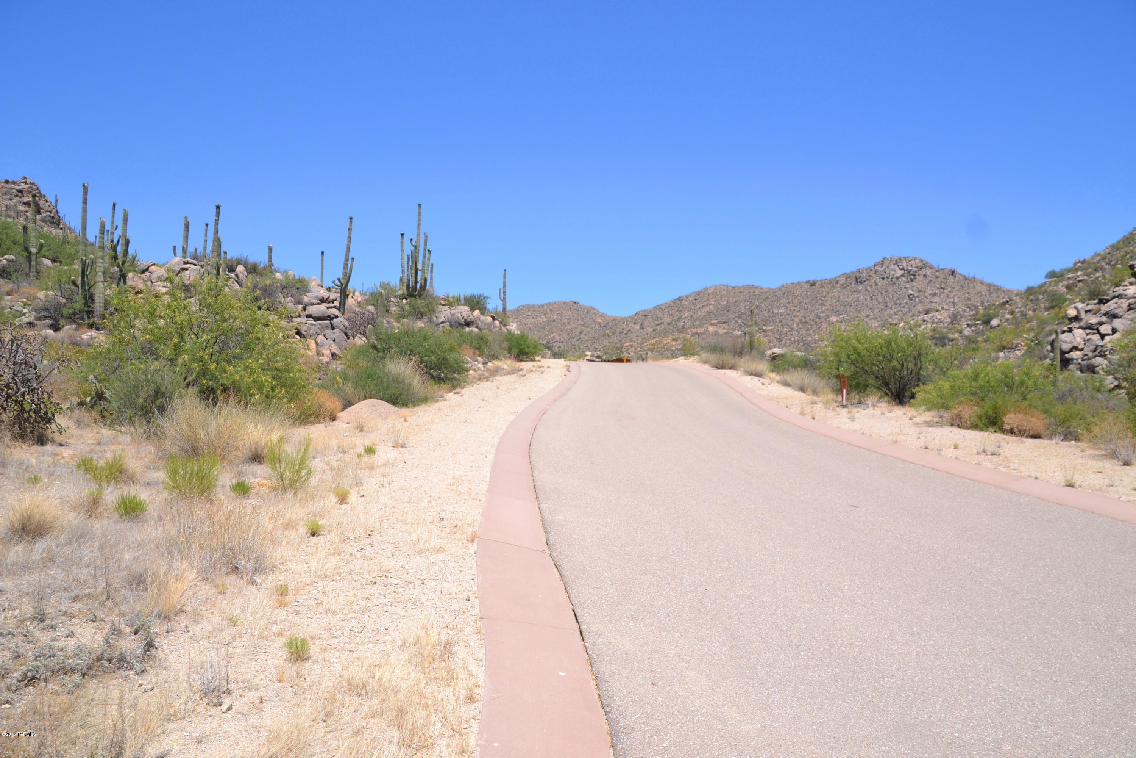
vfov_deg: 43.6
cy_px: 379
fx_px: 947
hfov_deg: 61.9
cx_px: 568
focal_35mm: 30
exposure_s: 1/320
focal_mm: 20
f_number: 9
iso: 100
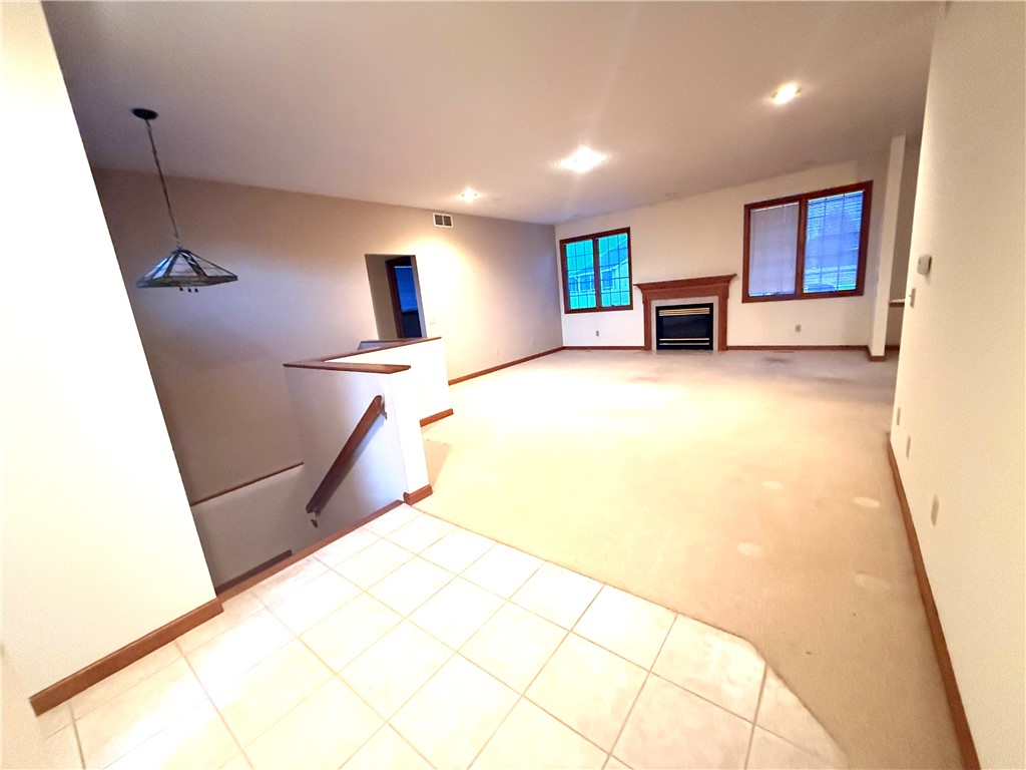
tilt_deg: -11.9
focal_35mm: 14
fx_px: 415
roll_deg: +5.2
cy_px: 385
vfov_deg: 85.7
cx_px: 513
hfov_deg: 102.1
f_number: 2.2
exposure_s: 1/60
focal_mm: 2.22
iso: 1000
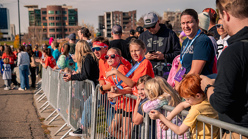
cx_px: 124
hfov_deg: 26.5
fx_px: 526
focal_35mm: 80
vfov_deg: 15.1
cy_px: 68
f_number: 5
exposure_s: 1/1000
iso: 200
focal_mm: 75
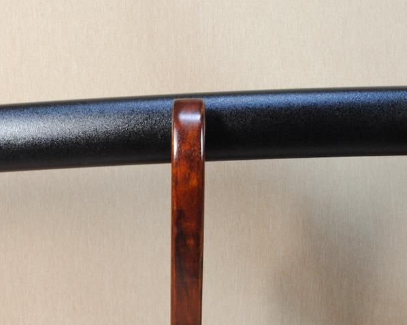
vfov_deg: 23.1
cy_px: 140
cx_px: 112
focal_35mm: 66
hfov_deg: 28.4
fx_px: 795
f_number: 11
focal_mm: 20
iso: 400
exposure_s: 1/2
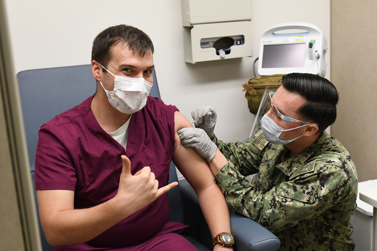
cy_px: 126
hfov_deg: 45.4
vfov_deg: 31.2
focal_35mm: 43
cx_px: 188
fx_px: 450
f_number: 3.5
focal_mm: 29
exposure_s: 1/250
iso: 2500
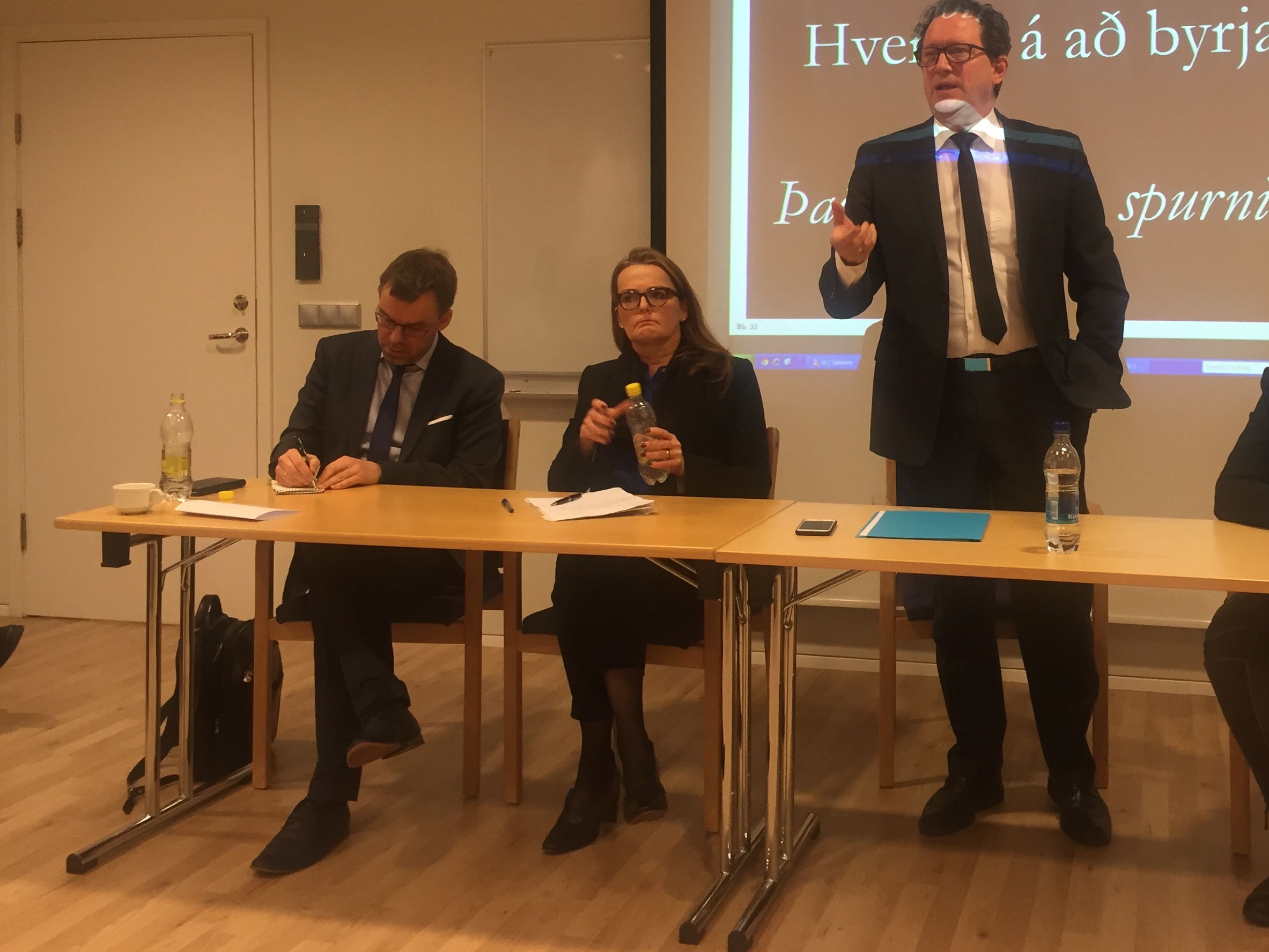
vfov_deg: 35.6
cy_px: 313
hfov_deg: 46.3
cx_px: 800
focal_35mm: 40
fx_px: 1467
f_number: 2.2
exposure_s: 1/33
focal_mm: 4.15
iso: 125
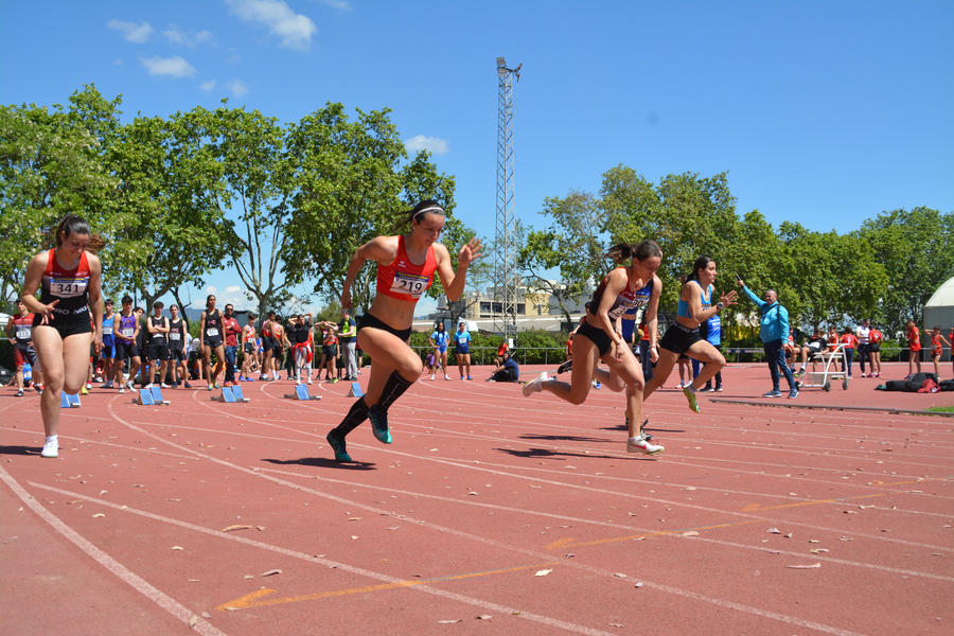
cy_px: 318
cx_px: 477
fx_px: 1272
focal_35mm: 48
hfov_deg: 41.1
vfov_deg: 28.1
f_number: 7.1
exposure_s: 1/1600
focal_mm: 32
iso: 400
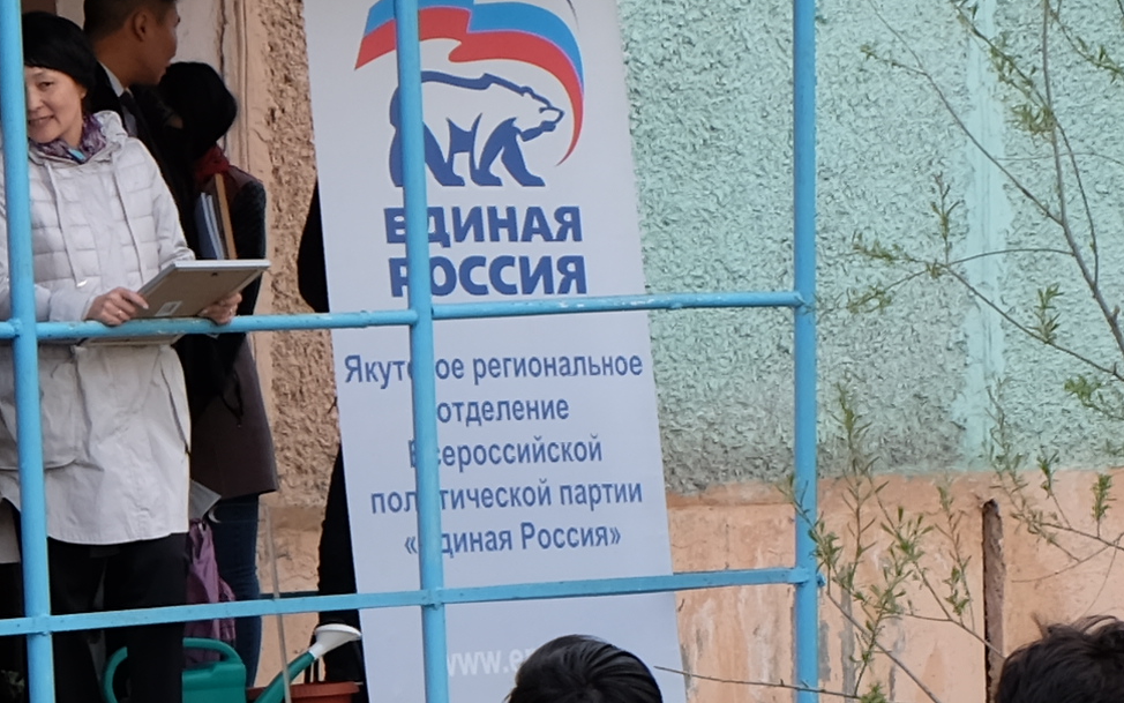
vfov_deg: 6.4
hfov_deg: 10.2
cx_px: 877
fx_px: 6280
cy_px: 860
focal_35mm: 205
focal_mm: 26.5
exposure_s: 1/140
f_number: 5
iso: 200
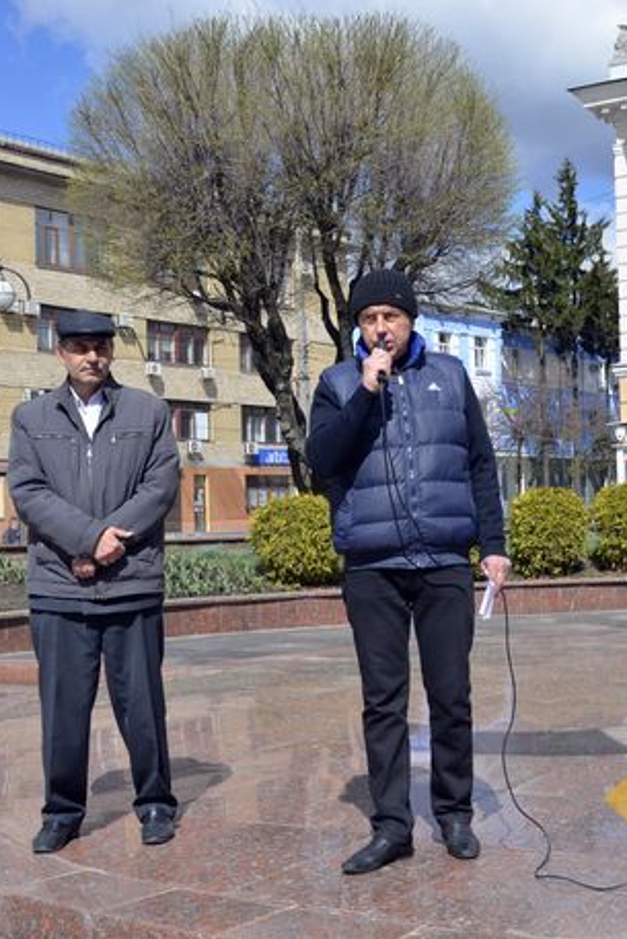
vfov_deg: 36.2
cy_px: 471
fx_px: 1436
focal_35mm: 55
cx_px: 481
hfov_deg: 24.3
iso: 400
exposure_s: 1/1600
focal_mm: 24
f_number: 6.3
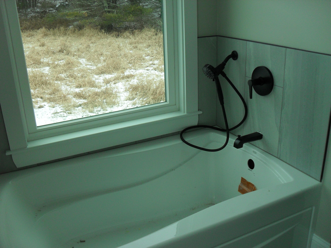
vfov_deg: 40.7
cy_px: 124
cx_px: 166
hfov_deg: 52.6
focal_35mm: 35
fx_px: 335
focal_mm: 6.2
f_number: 2.8
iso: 100
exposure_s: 1/125
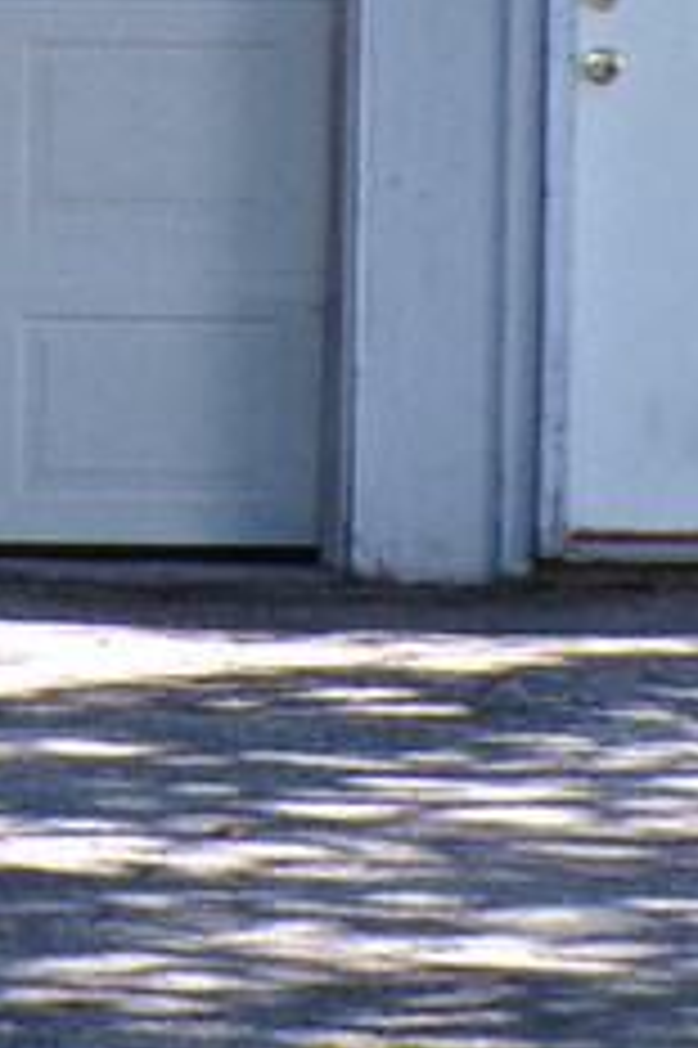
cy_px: 36
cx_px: -950
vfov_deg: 9.9
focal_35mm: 206
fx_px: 6000
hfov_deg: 6.4
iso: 200
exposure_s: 1/400
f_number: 3.2
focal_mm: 5.8
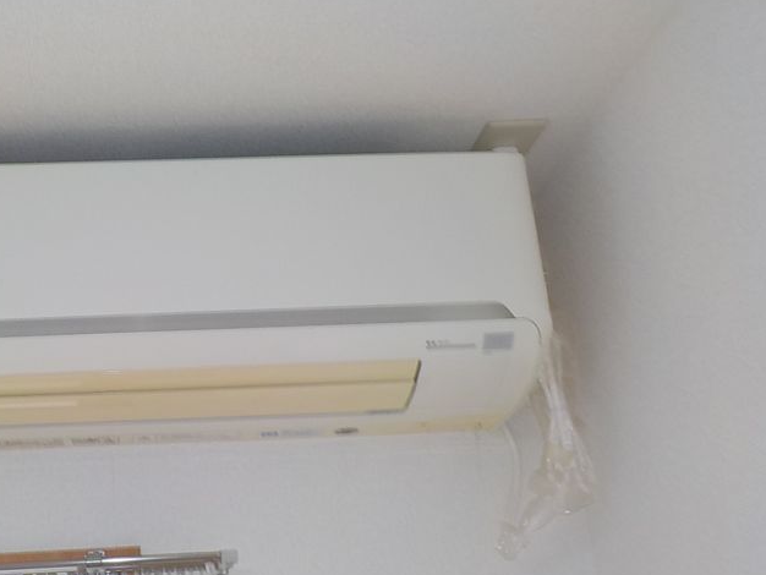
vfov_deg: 31.4
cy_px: 347
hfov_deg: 40.0
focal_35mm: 46
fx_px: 1018
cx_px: 181
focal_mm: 4.1
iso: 125
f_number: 3.3
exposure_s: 1/30
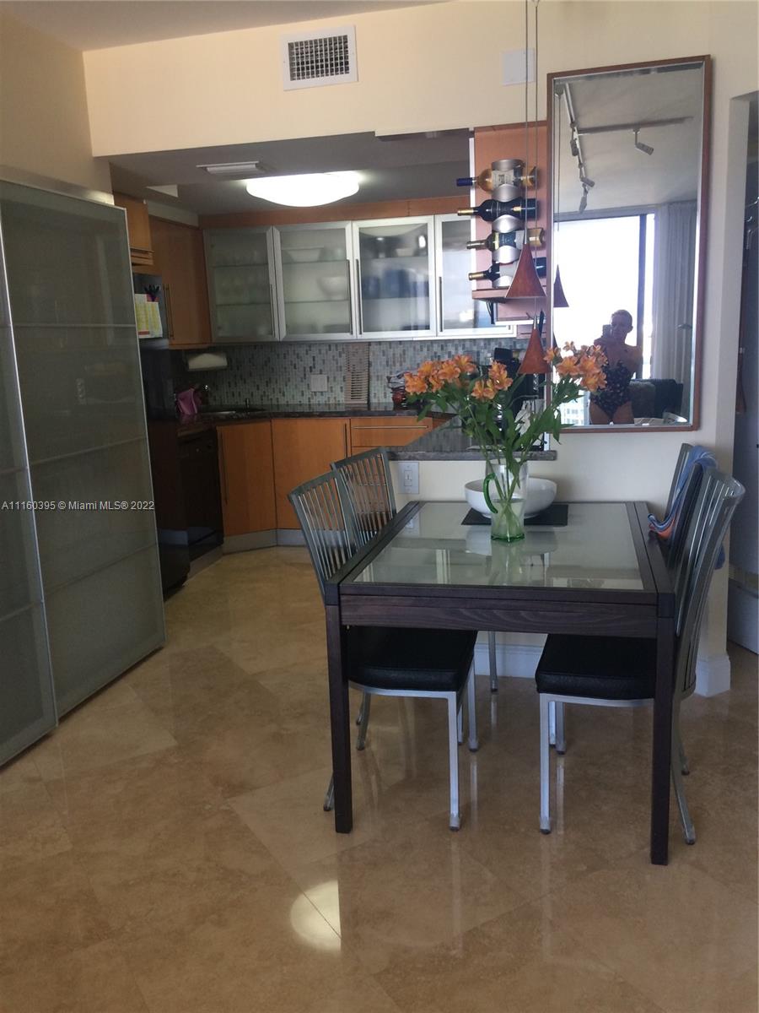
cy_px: 506
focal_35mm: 29
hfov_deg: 48.2
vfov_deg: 61.7
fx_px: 848
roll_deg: +1.4
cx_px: 380
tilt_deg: -11.4
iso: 32
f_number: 2.2
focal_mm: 4.15
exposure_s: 1/30
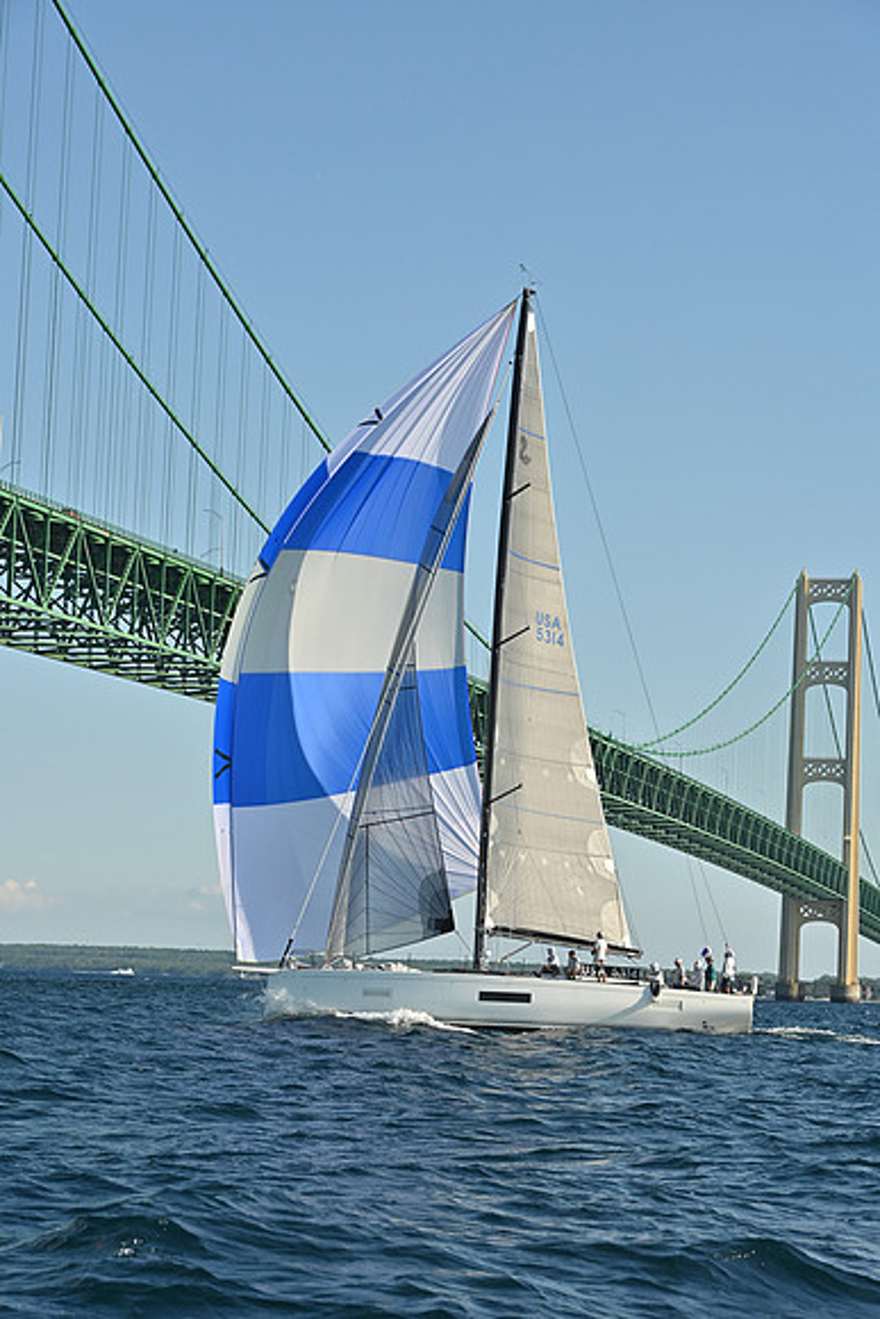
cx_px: 440
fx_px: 3481
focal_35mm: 95
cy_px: 660
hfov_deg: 14.4
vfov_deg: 21.5
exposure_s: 1/1600
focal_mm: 95
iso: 320
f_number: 9
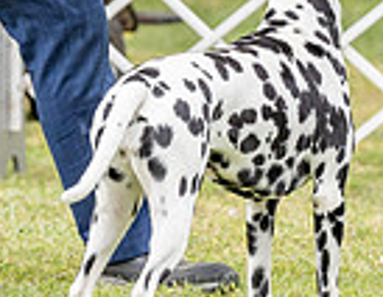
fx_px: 8987
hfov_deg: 2.4
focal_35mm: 803
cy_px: -178
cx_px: 210
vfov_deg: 1.9
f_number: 4.5
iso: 500
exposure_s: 1/1000
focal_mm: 156
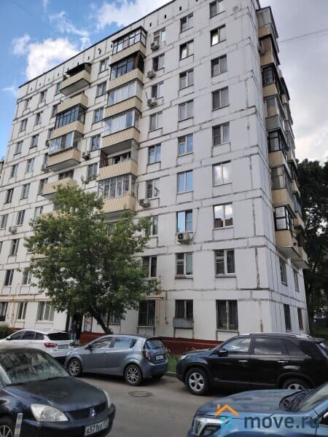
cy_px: 218
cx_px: 164
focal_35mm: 24
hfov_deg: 56.8
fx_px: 303
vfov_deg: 71.6
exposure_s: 1/311
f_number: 1.75
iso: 100
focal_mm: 5.25
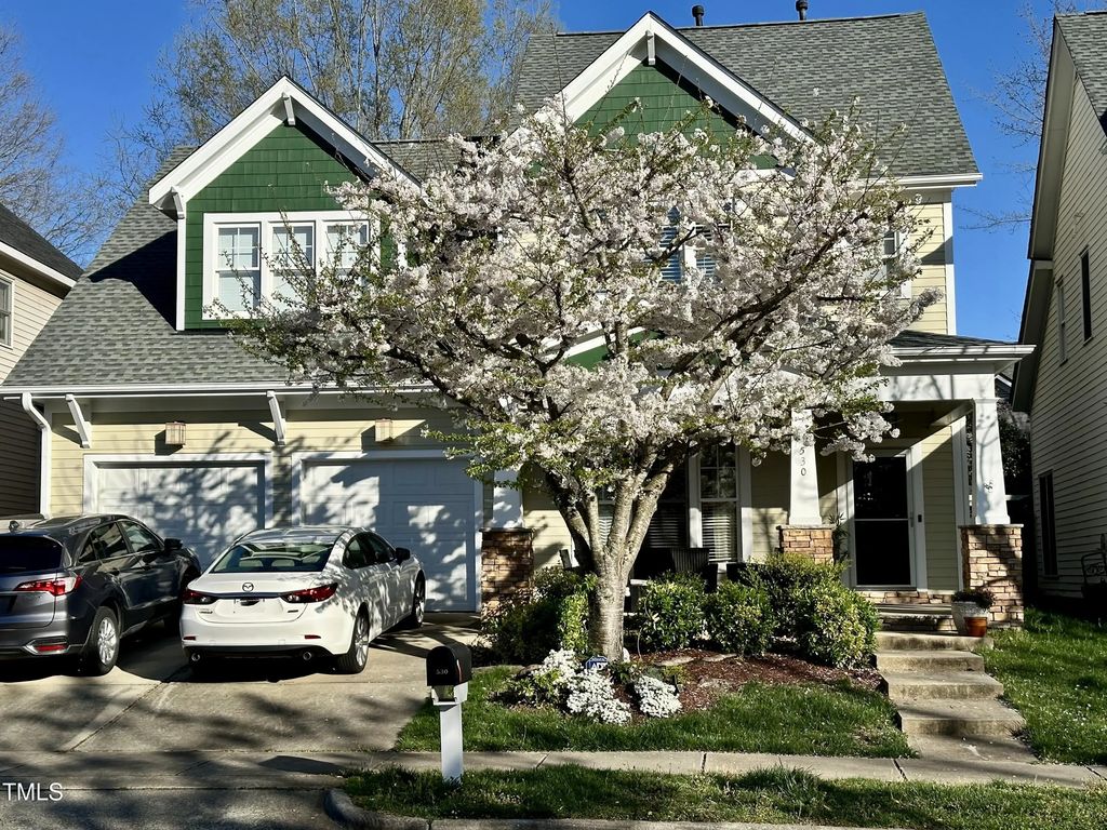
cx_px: 554
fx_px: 1535
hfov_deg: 39.7
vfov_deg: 30.3
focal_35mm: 48
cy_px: 415
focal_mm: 6.86
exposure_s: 1/4184
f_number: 1.78
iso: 64
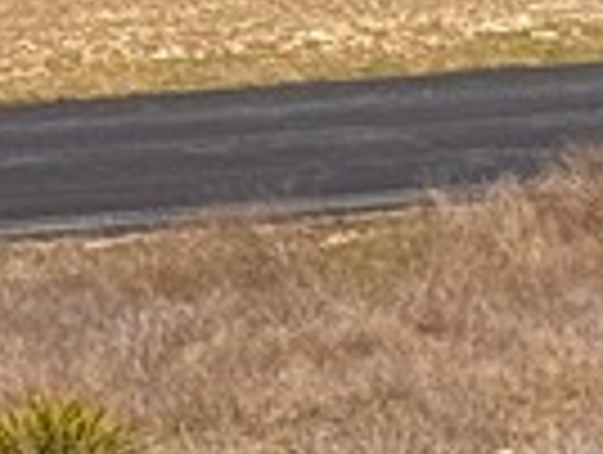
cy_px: -548
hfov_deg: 5.2
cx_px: 1719
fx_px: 6387
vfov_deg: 4.0
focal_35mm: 366
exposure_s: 1/5848
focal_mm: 6.76
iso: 64
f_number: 1.78
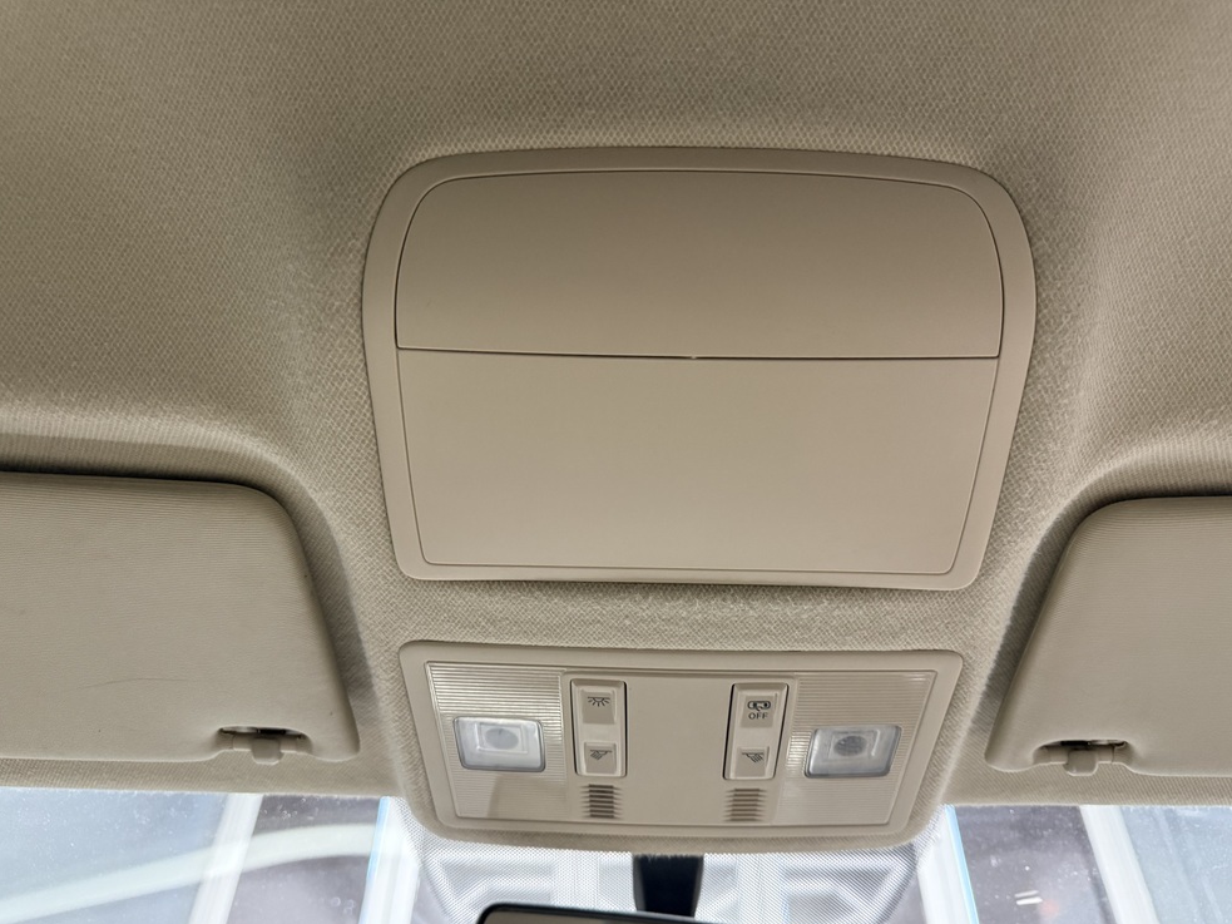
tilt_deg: +42.8
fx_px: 890
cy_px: 478
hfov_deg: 69.4
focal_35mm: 25
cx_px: 638
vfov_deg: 54.9
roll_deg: +0.7
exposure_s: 1/50
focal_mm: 6.76
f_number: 1.78
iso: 640
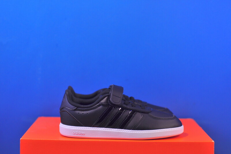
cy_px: 77
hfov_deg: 27.0
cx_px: 116
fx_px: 481
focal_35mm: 75
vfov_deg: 18.1
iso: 250
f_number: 2.5
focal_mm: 50
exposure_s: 1/320
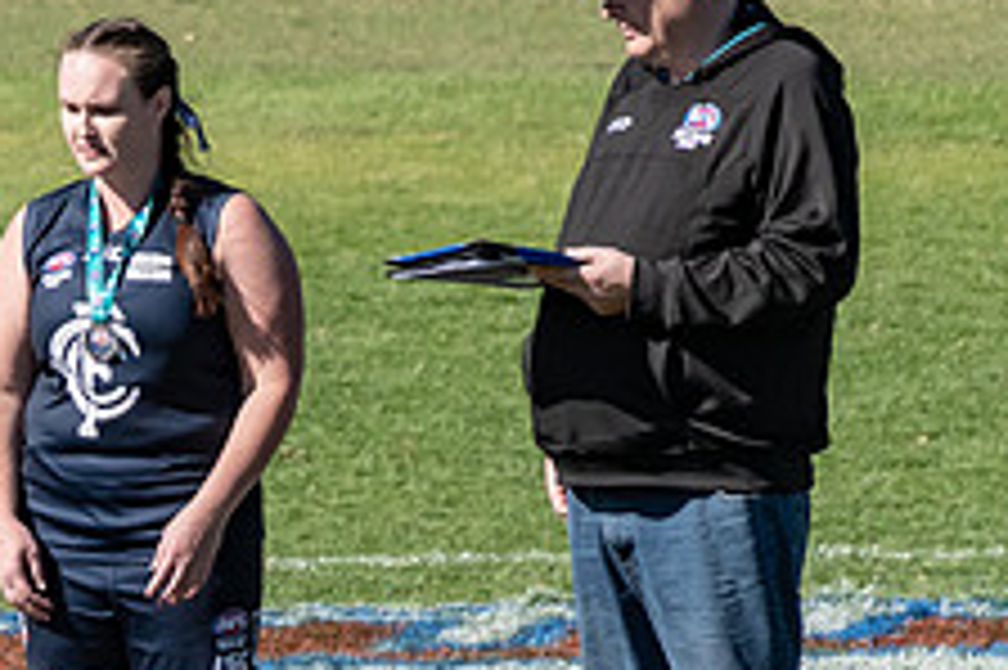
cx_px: -125
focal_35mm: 1076
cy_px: 642
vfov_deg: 1.3
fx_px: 30105
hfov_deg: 1.9
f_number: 8
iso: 800
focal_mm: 250
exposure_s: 1/2500
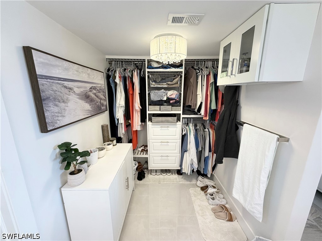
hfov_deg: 102.1
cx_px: 161
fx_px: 130
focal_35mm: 14
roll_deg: +0.4
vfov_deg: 85.7
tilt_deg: -12.4
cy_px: 120
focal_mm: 2.22
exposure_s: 1/120
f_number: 2.2
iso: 160
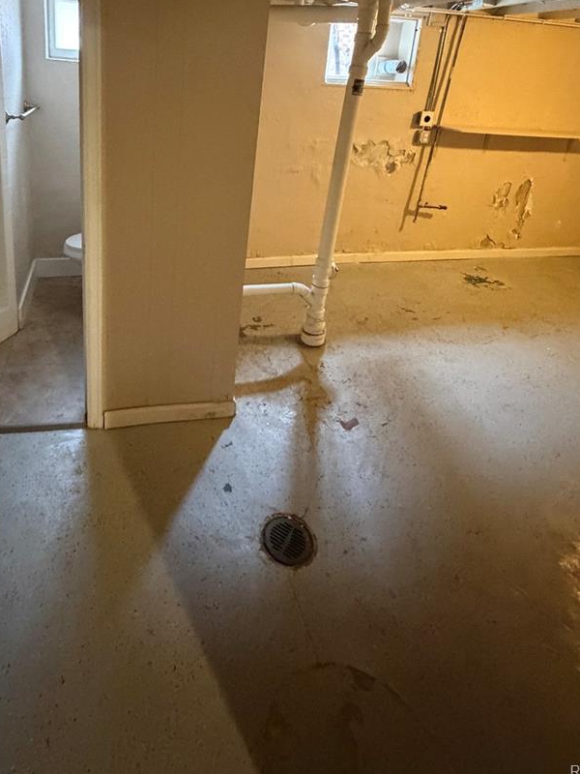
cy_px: 203
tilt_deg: -15.5
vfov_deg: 74.0
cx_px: 221
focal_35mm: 21
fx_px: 469
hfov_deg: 62.7
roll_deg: -3.9
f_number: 2.2
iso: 1250
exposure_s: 1/30
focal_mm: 2.22
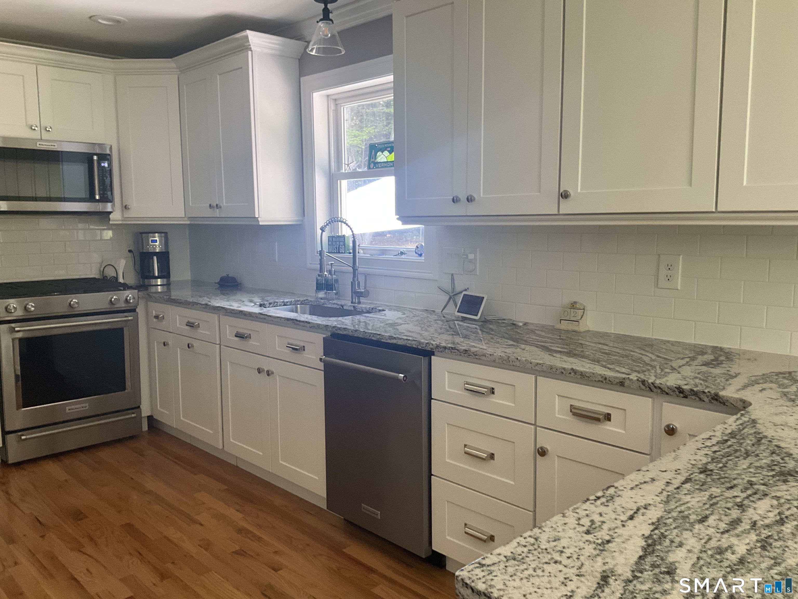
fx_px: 669
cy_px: 300
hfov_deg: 61.7
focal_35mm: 29
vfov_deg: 48.2
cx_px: 399
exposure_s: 1/60
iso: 100
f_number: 1.8
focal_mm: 3
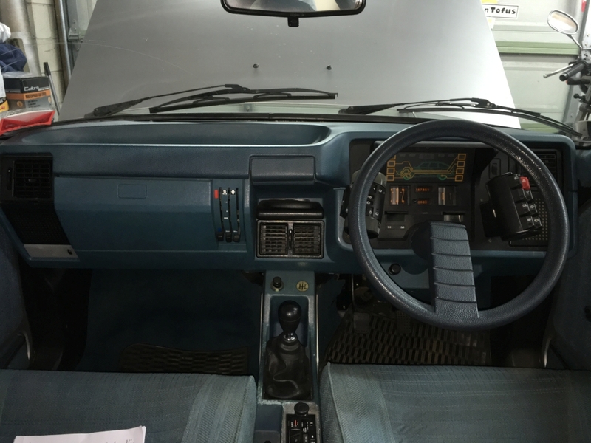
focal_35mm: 29
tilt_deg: -20.5
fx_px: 495
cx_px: 296
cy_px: 222
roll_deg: -1.2
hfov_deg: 61.7
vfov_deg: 48.2
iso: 100
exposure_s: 1/17
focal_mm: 4.15
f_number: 2.2
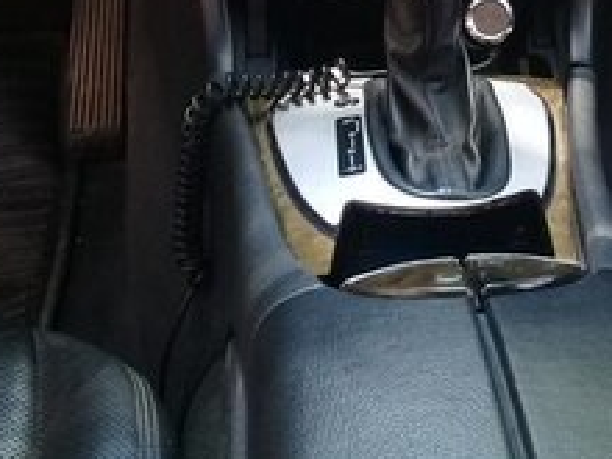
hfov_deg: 20.9
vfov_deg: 14.9
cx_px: 476
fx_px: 1644
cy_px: -193
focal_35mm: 93
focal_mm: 3.3
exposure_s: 1/33
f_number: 2.2
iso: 64
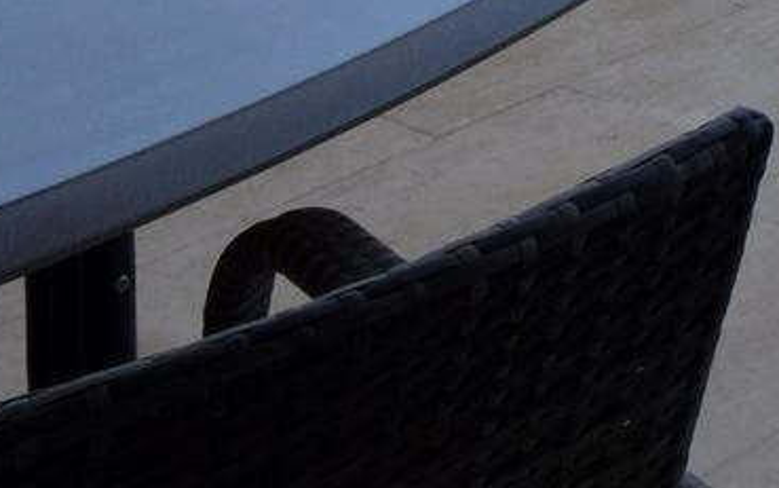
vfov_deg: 9.9
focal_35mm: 109
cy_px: -830
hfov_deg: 16.0
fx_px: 2322
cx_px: 1421
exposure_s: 1/320
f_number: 9
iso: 200
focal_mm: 11
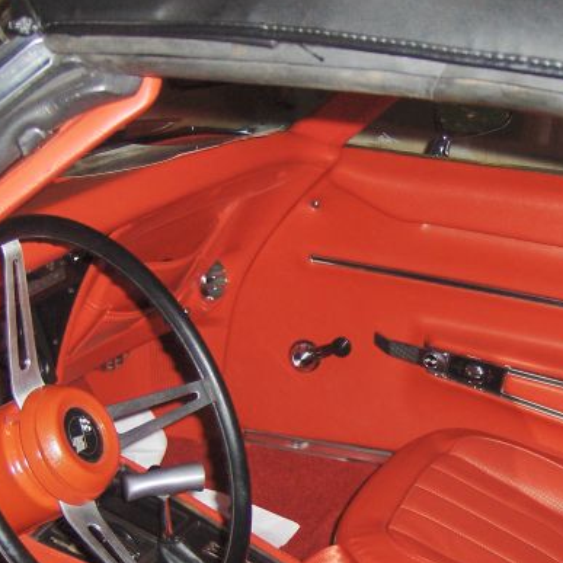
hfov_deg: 26.6
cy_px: 423
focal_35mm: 64
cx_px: 419
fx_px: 1178
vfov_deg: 26.5
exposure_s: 1/60
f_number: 2.8
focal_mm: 7.5
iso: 100
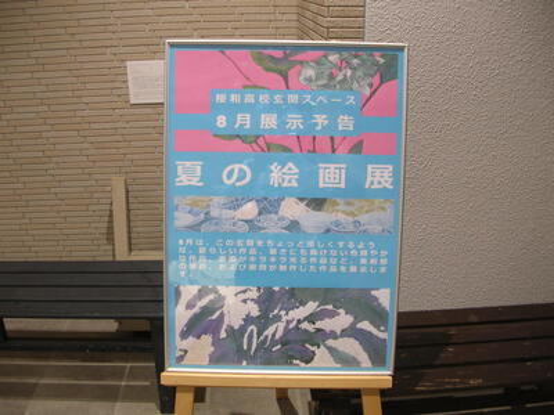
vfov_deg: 40.7
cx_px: 277
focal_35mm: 35
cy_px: 208
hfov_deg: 52.6
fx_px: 560
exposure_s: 1/5.8
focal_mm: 5.8
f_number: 2.8
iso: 65
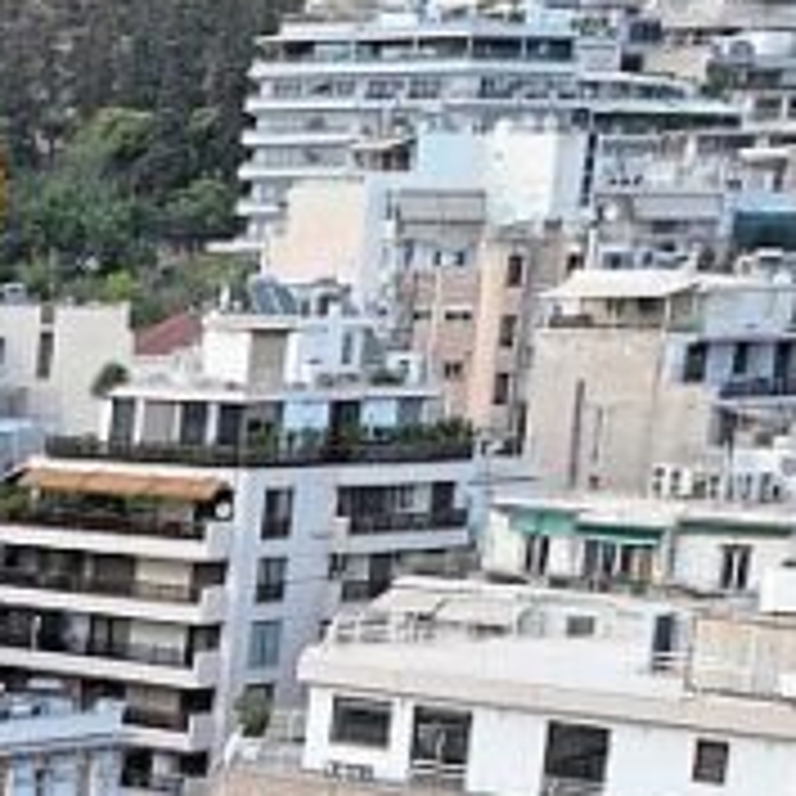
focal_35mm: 128
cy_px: 1183
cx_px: -1012
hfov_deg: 11.6
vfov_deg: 12.9
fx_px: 3330
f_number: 2.8
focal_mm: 12.29
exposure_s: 1/120
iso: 200
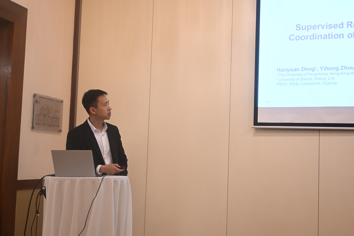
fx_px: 487
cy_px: 118
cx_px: 177
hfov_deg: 40.0
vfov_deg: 27.3
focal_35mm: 50
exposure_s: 1/50
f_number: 5
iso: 1000
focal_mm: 33
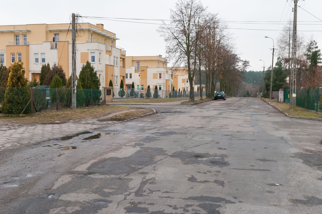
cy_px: 107
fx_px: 349
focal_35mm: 39
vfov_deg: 34.2
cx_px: 161
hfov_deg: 49.6
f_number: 4
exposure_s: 1/500
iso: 800
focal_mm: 26
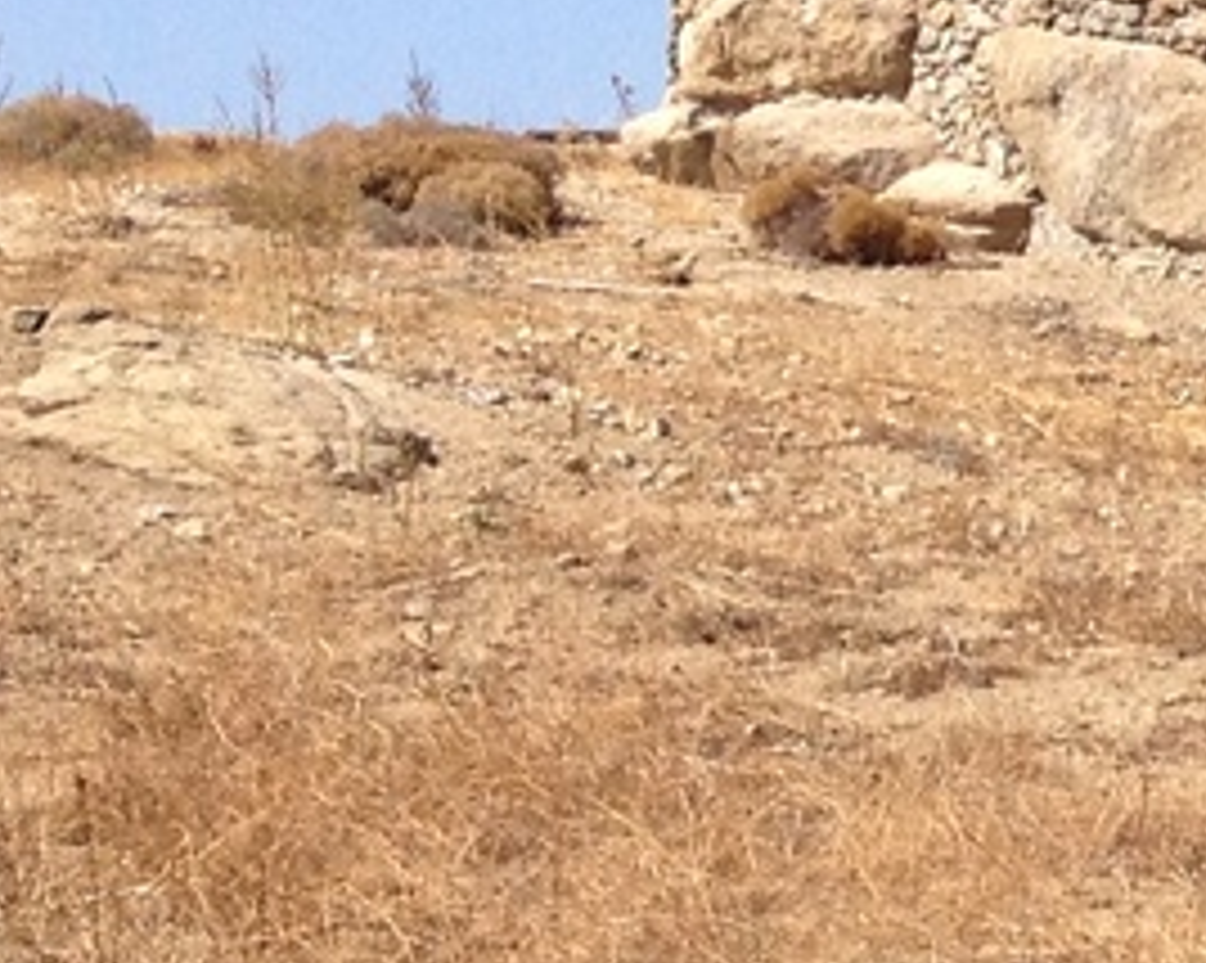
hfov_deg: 8.6
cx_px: 2889
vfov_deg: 7.6
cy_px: 180
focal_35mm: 204
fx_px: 7276
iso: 50
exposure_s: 1/1534
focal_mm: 4.28
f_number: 2.4
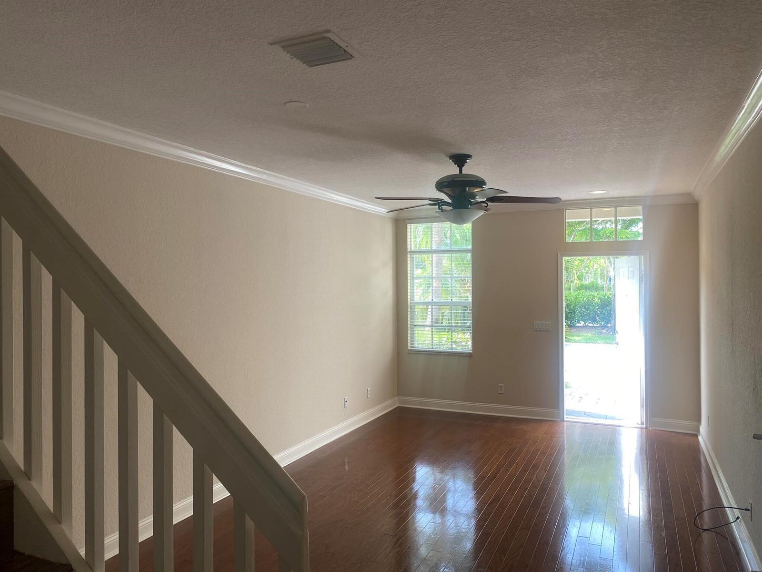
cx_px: 381
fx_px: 572
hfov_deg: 67.3
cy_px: 286
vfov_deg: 53.1
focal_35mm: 26
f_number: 1.8
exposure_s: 1/120
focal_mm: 4.25
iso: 64
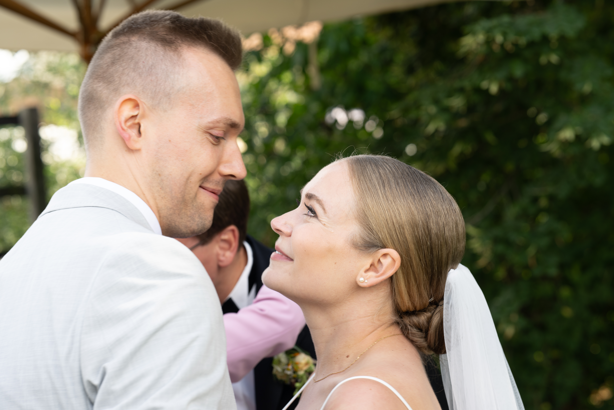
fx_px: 1450
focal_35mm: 85
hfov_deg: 23.9
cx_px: 307
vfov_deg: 16.1
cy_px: 205
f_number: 5.6
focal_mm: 85
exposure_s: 1/125
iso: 160
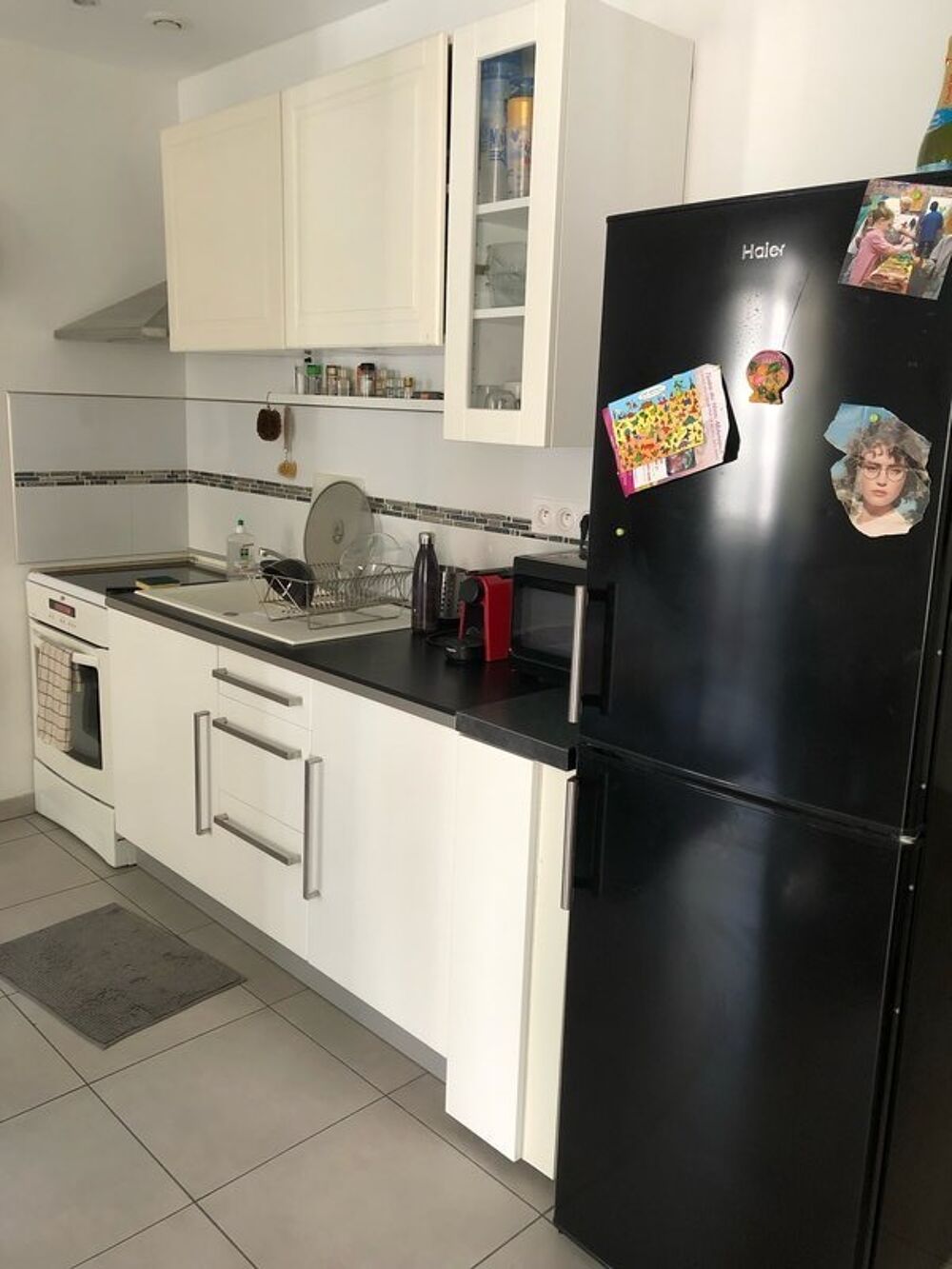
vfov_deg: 63.4
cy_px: 634
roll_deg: -2.3
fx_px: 1027
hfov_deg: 49.8
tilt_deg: -11.2
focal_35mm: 28
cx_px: 476
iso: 64
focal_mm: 3.99
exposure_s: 1/15
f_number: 1.8
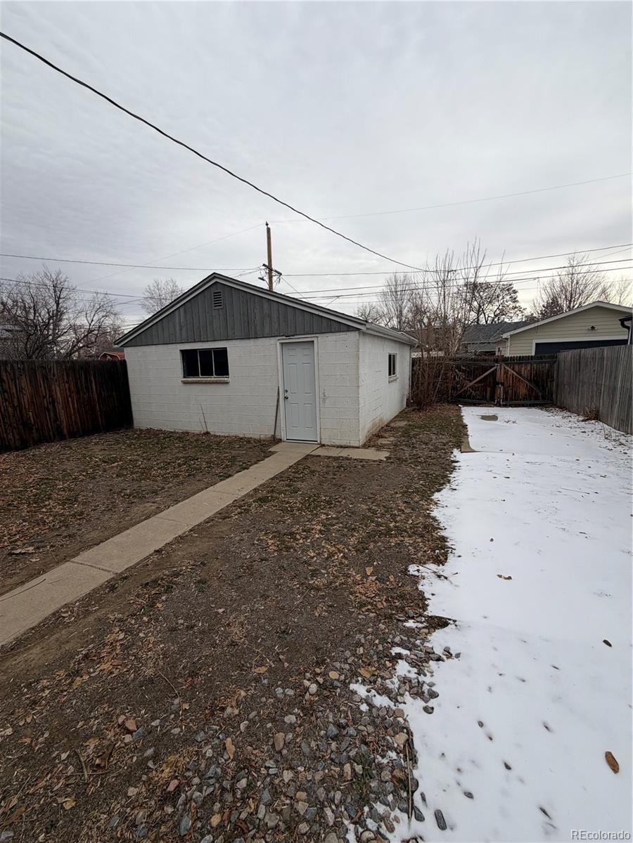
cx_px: 316
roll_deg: +2.5
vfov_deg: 102.1
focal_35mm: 14
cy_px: 422
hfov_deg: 85.7
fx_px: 341
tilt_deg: -10.7
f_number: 2.2
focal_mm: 2.22
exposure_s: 1/770
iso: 32
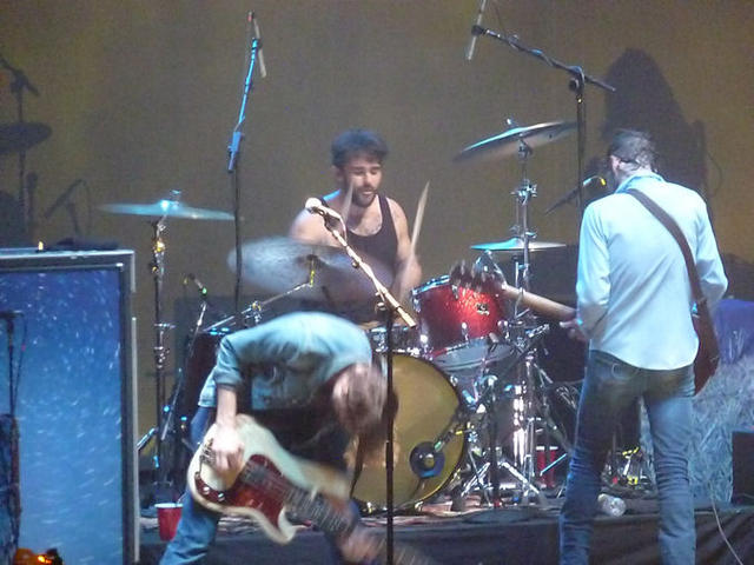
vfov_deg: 3.9
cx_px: 377
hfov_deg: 5.2
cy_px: 282
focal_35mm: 384
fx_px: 8364
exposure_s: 1/20
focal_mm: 68.8
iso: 3200
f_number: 5.9
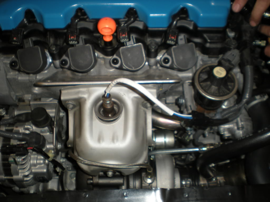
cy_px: 101
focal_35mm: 38
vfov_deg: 37.7
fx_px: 296
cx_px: 135
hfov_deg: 49.0
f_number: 3.1
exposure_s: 1/60
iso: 64
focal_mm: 6.3
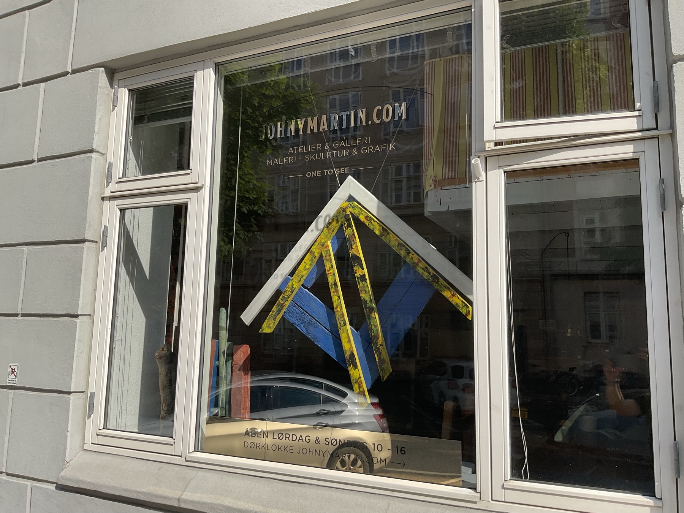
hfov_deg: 61.7
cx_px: 342
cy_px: 256
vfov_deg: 48.2
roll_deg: -1.0
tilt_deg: +7.1
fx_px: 573
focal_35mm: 29
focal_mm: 3
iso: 16
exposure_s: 1/1577
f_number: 1.8
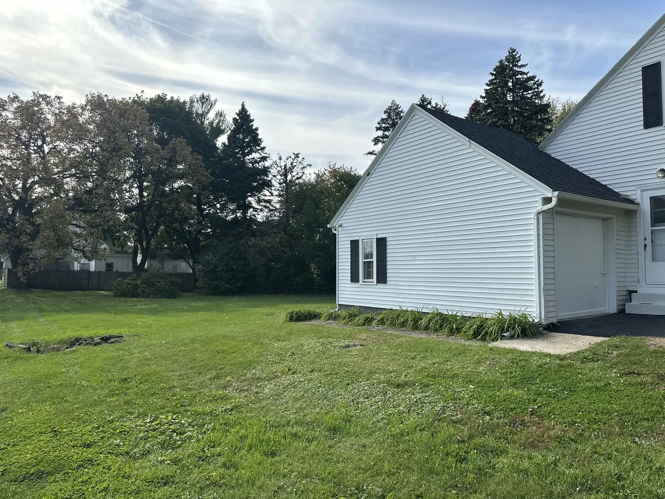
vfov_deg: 56.8
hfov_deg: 71.6
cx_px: 332
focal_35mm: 24
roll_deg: -0.2
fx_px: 461
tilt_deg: +2.3
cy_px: 250
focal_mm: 6.86
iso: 80
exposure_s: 1/3597
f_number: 1.78
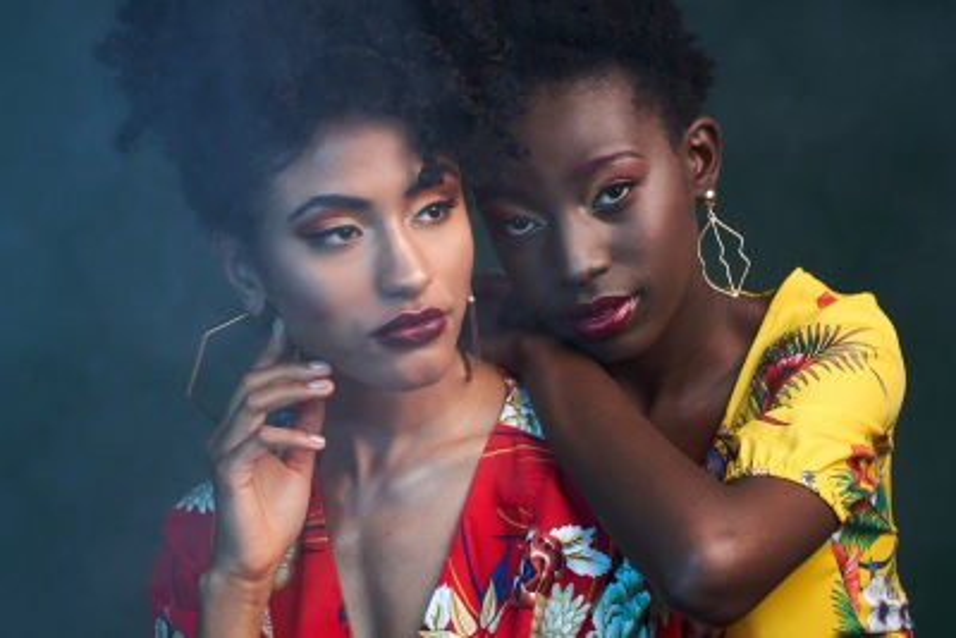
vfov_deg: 13.7
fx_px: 2656
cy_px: 319
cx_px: 478
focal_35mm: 100
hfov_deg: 20.4
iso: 50
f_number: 11
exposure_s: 1/160
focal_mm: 100
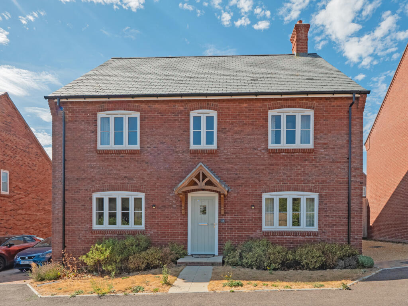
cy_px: 153
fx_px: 165
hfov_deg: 102.1
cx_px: 204
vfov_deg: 85.7
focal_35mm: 14
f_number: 8
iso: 250
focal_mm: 7
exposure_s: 1/2000
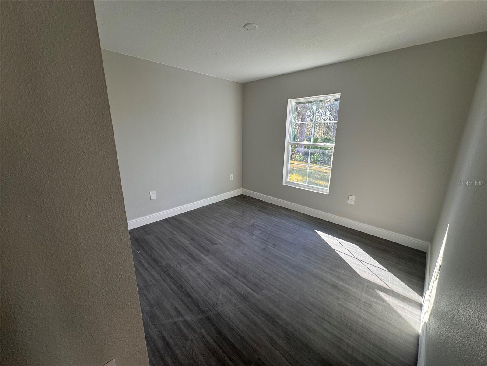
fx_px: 197
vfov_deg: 85.7
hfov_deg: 102.1
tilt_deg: -15.3
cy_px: 183
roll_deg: -0.3
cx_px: 244
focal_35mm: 14
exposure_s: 1/122
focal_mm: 2.22
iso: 40
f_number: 2.2
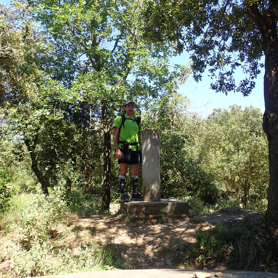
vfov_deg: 46.0
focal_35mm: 36
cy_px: 141
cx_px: 159
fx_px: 327
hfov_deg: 45.9
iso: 100
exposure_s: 1/250
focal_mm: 5.5
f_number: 3.2
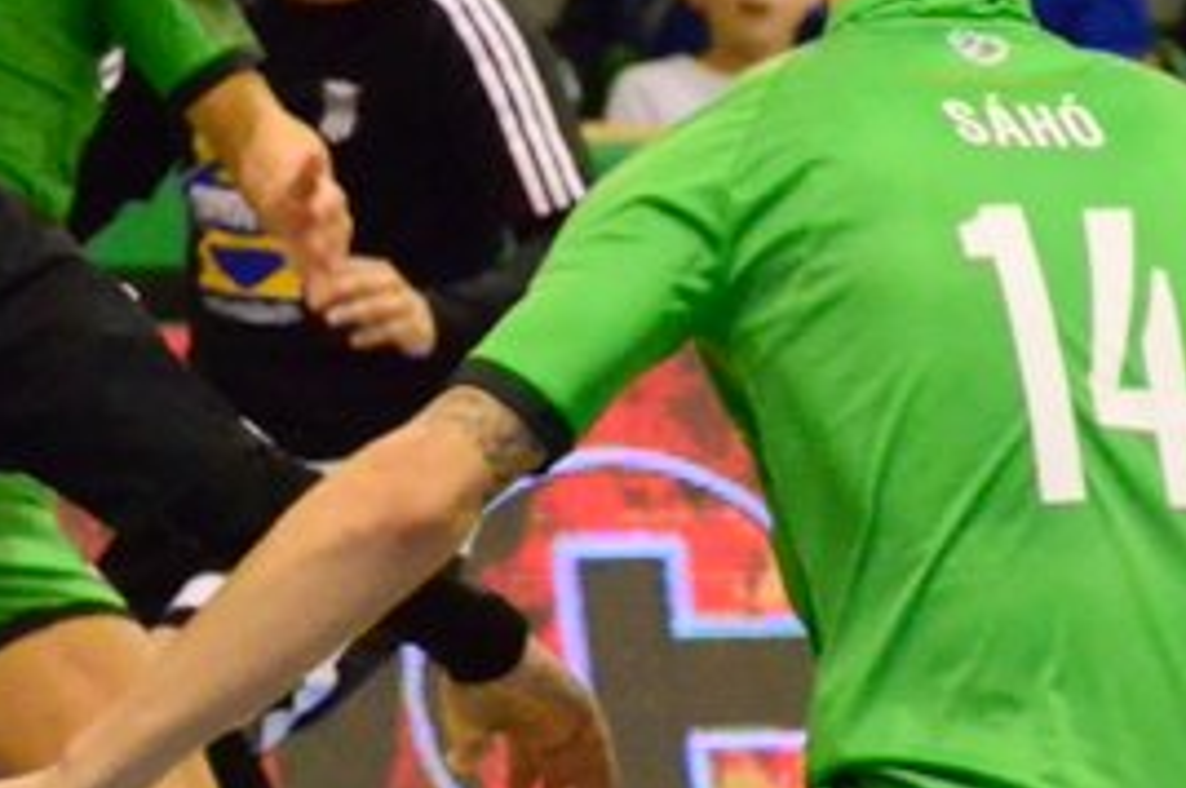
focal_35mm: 855
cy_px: 629
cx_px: -4
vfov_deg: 1.6
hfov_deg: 2.4
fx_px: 28133
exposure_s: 1/640
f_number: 5
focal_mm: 170
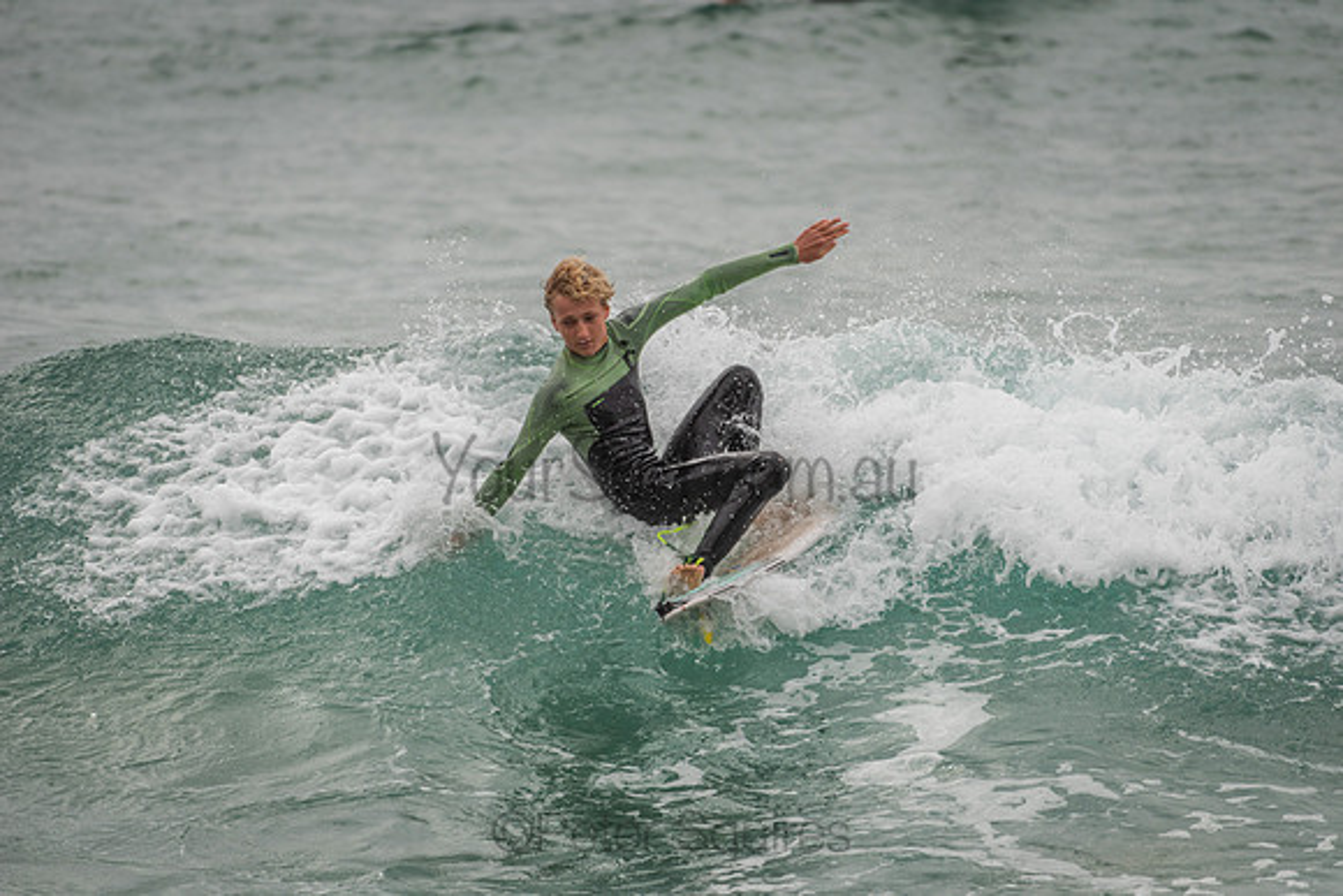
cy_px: 448
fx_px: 18656
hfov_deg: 4.1
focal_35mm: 500
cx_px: 672
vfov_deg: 2.8
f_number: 5.6
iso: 250
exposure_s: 1/2000
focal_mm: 500
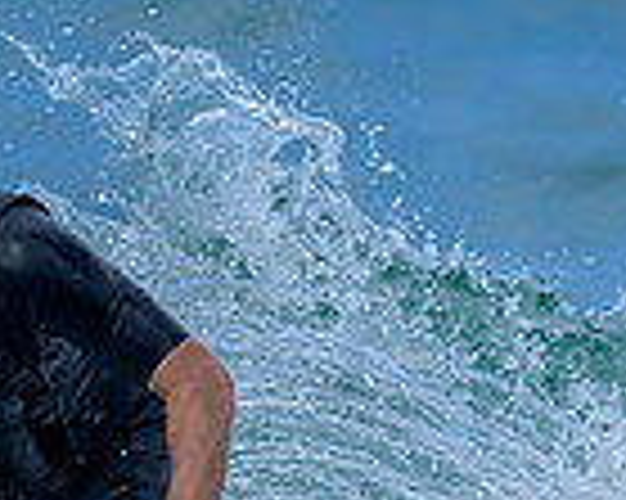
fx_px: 73409
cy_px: 565
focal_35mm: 3965
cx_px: 96
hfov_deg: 0.5
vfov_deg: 0.4
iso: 450
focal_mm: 800
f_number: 6.3
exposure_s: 1/2000
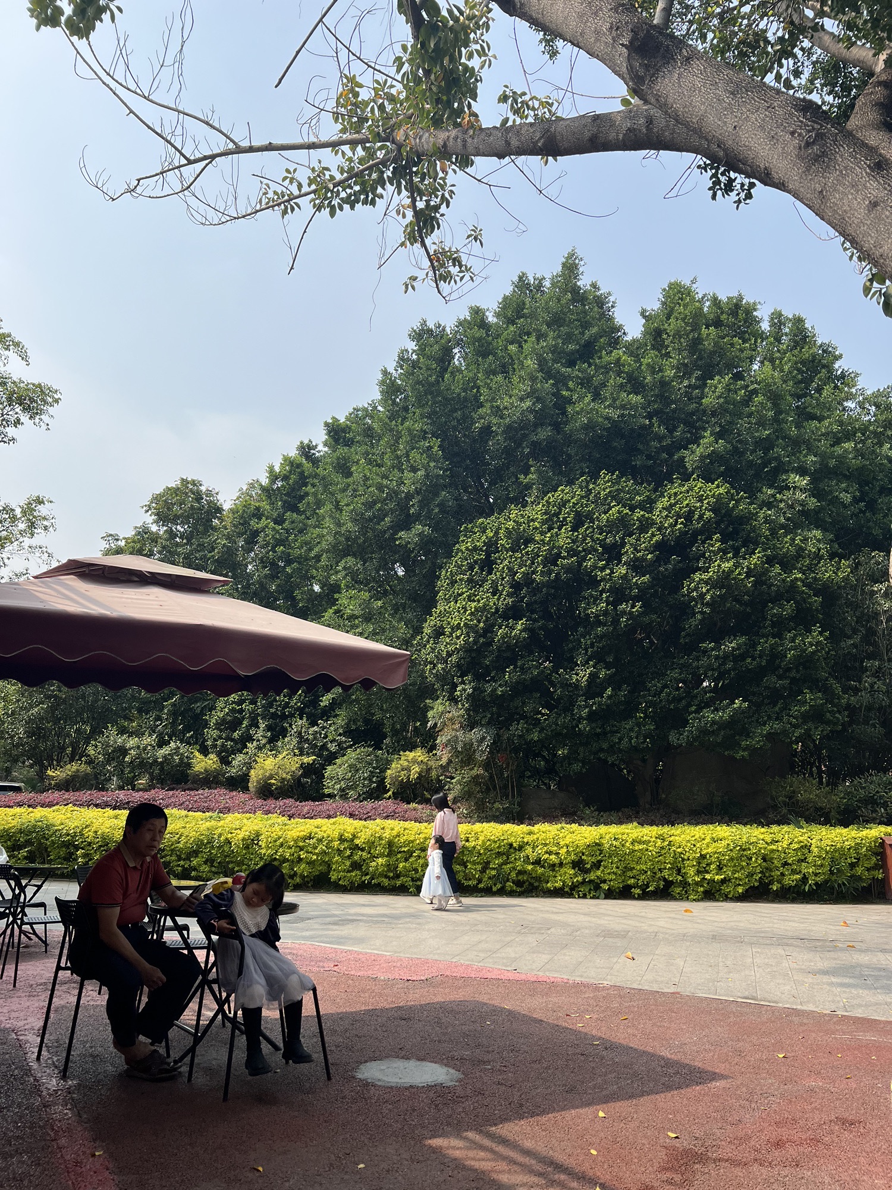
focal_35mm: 26
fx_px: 893
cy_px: 595
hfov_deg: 53.1
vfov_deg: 67.3
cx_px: 446
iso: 50
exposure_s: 1/3257
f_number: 1.5
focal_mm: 5.7
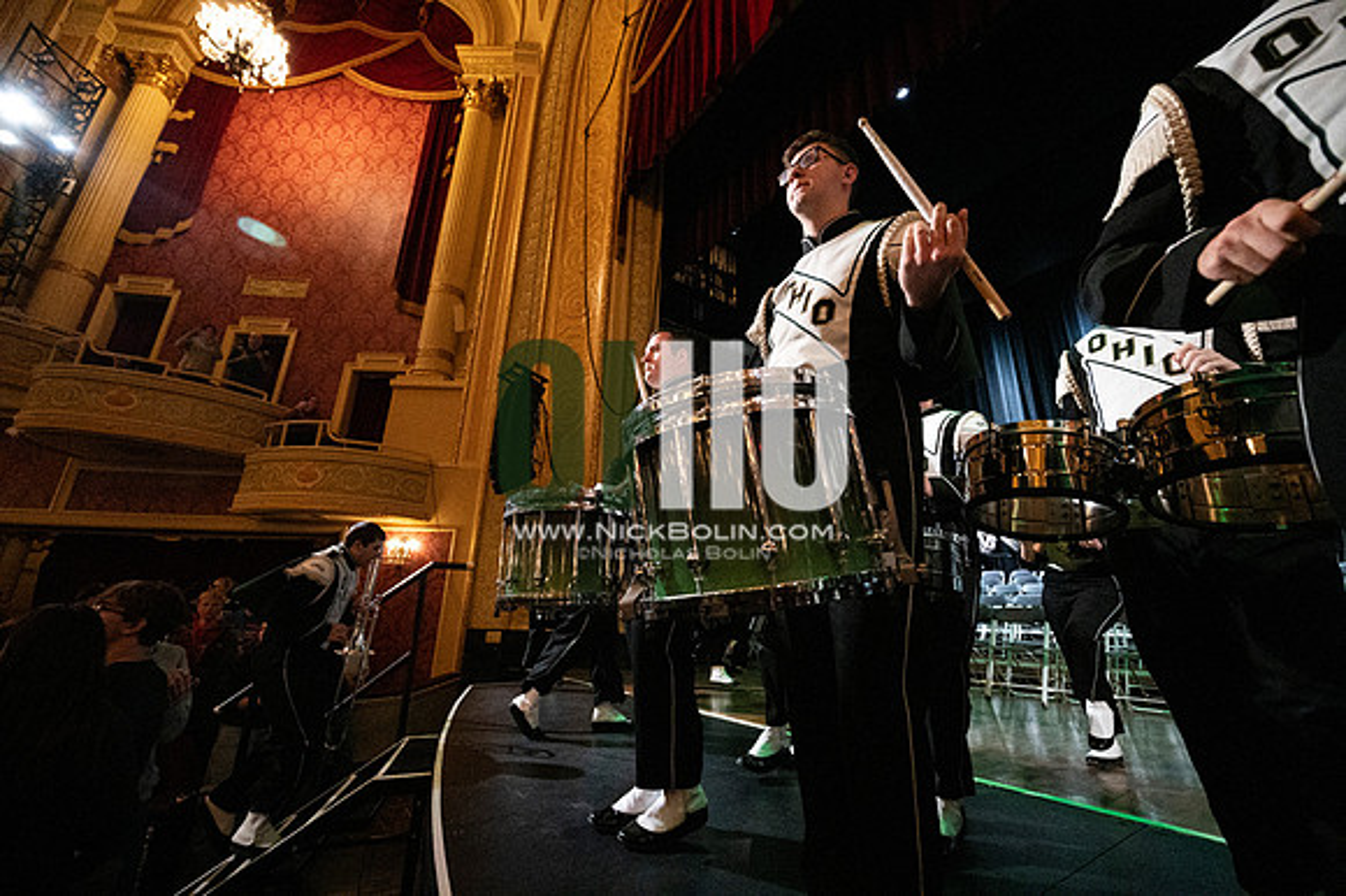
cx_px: 673
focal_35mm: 14
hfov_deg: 104.3
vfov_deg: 81.1
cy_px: 448
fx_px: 523
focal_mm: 14
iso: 32000
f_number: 4
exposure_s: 1/400
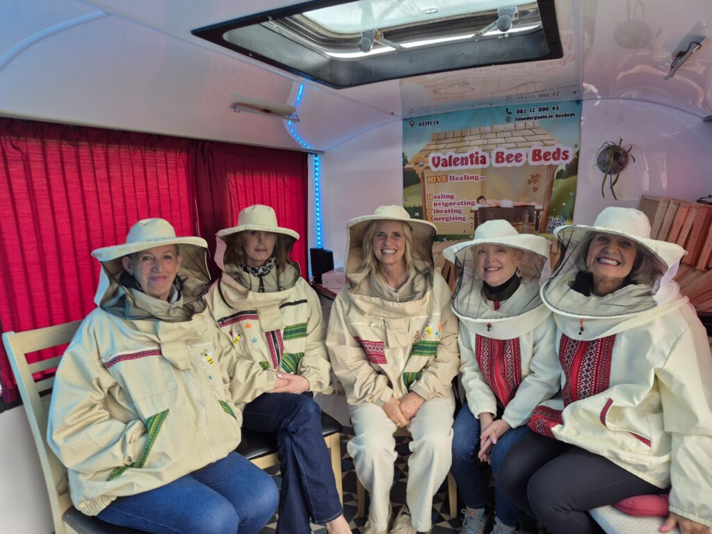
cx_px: 356
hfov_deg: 73.9
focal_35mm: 23
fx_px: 473
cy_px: 267
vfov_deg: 58.9
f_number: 1.8
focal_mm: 5.4
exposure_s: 1/54
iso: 50
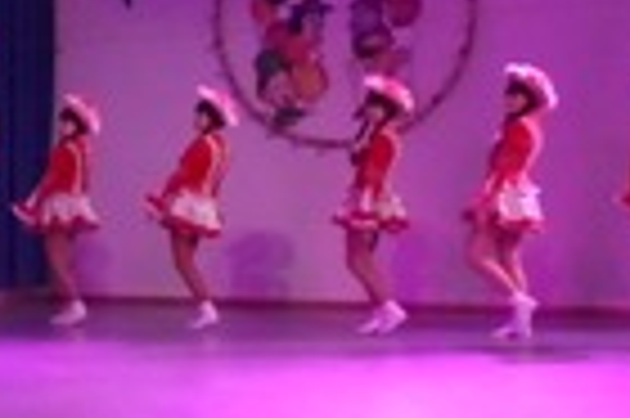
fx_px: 1276
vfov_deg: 18.6
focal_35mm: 73
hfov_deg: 27.1
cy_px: 139
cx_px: 104
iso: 1600
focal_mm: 4.5
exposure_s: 1/80
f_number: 2.8
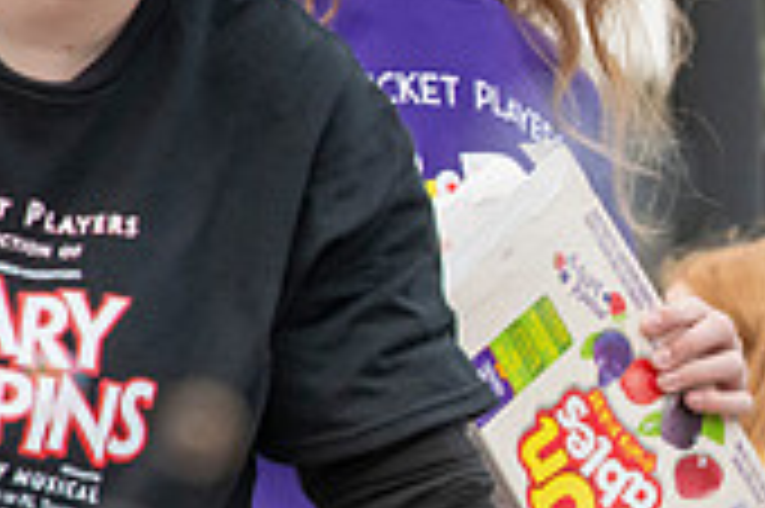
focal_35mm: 1025
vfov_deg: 1.3
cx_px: 1102
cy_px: 375
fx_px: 21760
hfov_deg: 2.0
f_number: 11
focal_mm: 300
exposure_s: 1/320
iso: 3200
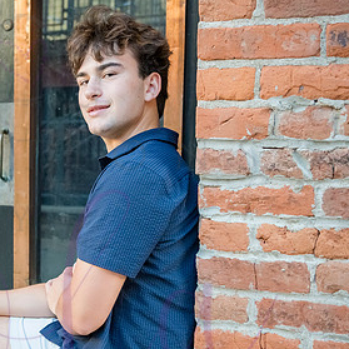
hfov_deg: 25.9
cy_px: 216
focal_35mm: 64
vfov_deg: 26.8
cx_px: 28
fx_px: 730
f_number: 4
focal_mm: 36
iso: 2200
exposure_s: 1/640
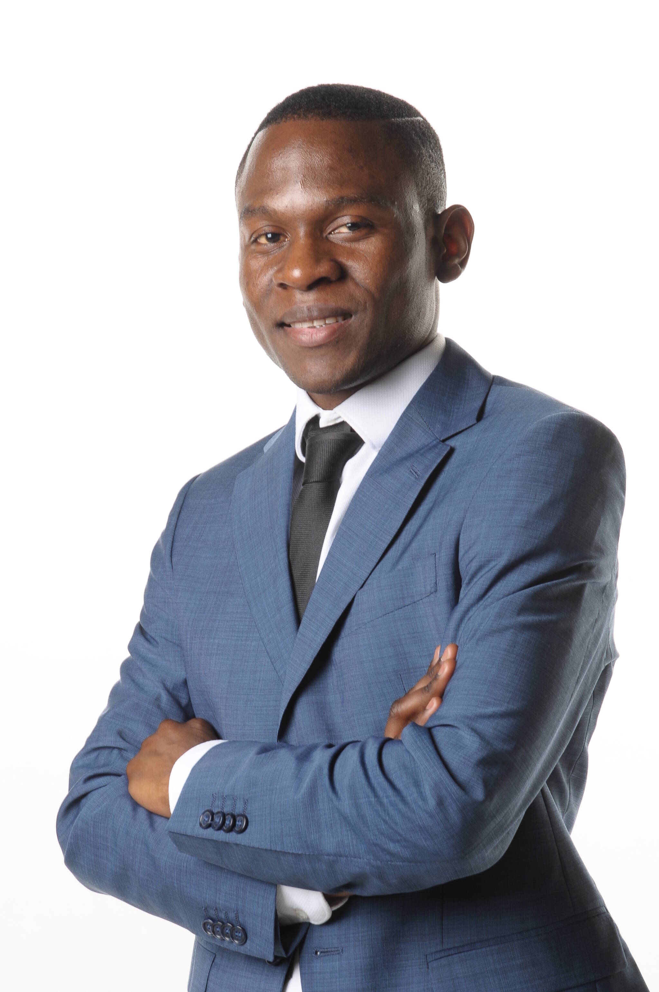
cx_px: 330
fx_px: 2891
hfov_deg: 13.0
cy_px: 496
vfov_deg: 19.5
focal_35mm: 105
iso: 200
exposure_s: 1/125
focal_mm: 70
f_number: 13
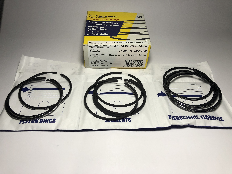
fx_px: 188
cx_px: 116
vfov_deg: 49.7
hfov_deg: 63.4
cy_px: 87
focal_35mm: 28
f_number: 1.8
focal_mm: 3.99
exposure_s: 1/50
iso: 25
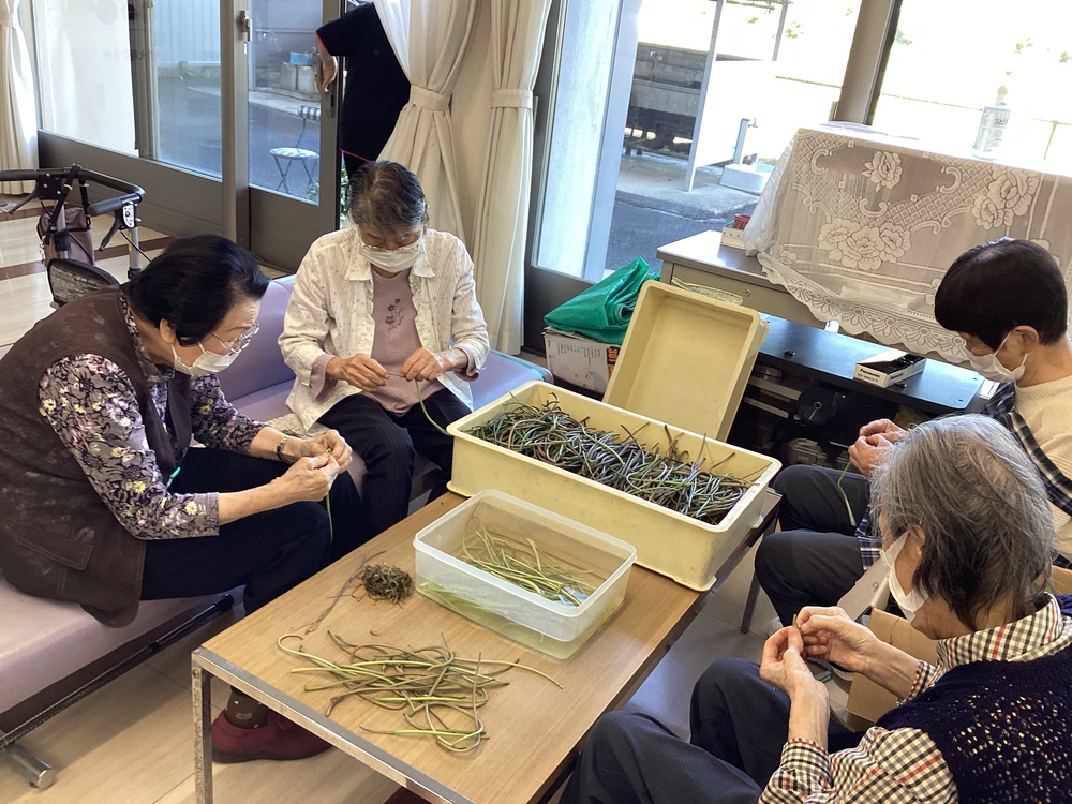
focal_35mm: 31
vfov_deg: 45.4
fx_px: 960
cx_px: 536
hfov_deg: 58.4
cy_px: 402
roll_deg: -7.8
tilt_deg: -24.7
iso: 50
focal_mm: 3.3
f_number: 2.4
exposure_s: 1/50
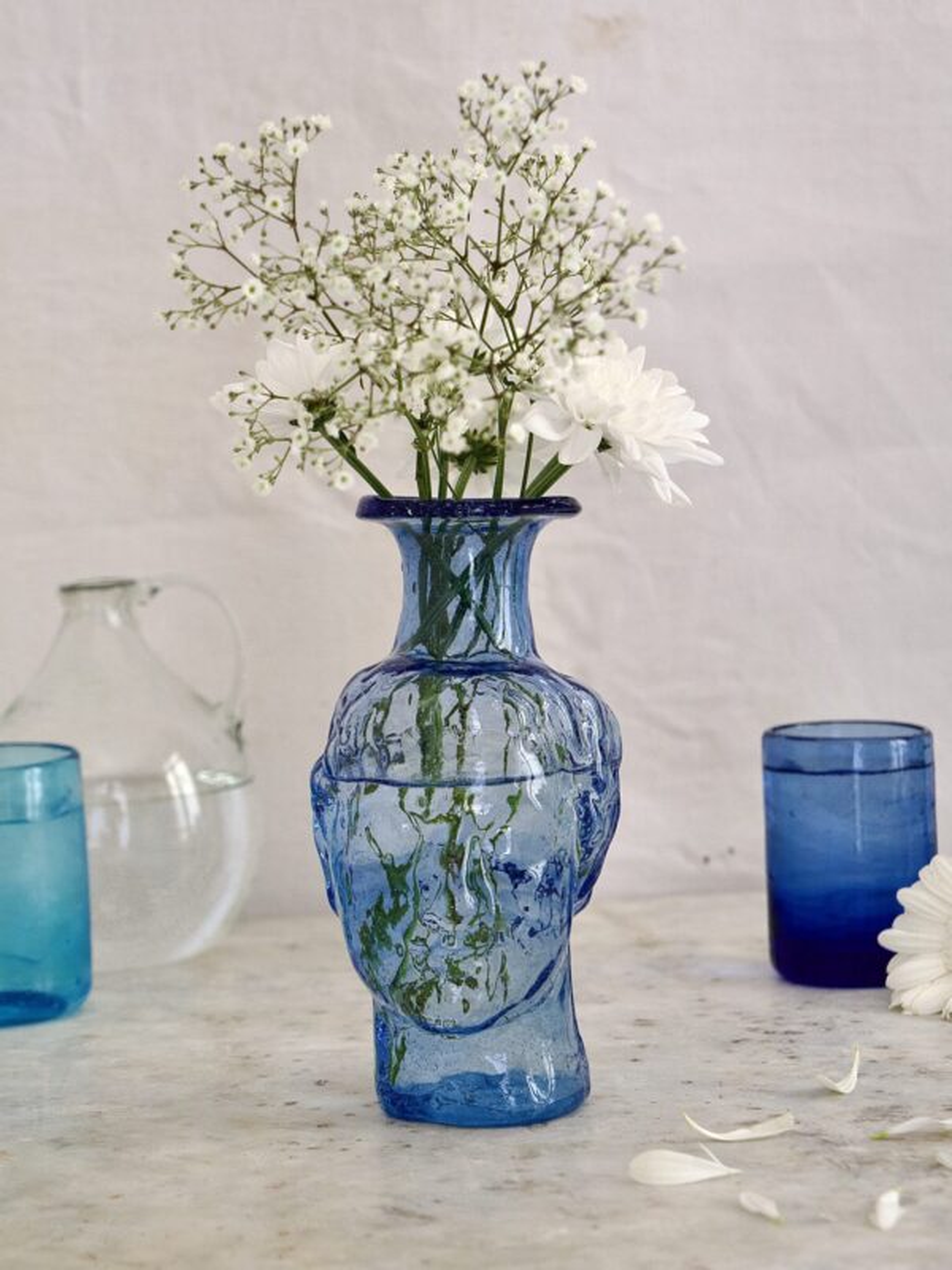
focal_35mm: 76
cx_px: 476
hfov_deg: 19.4
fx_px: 2787
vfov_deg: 25.7
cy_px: 635
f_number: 3.9
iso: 500
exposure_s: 1/100
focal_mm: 38
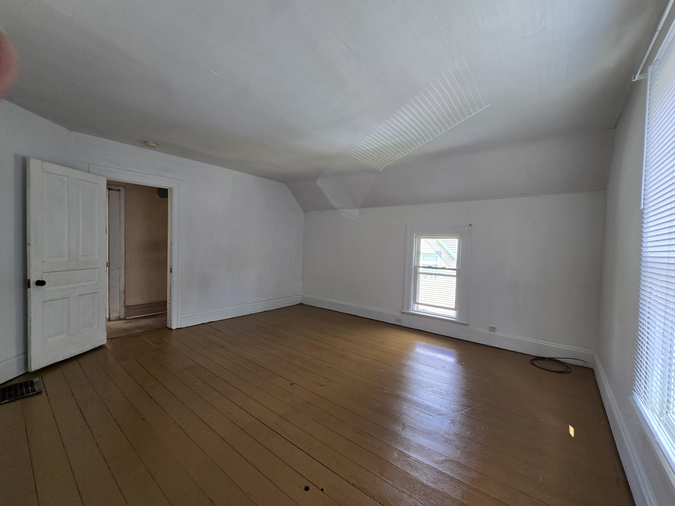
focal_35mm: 13
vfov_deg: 89.9
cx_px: 338
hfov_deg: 106.2
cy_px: 253
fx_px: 253
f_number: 2.2
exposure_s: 1/60
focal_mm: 2.2
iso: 50
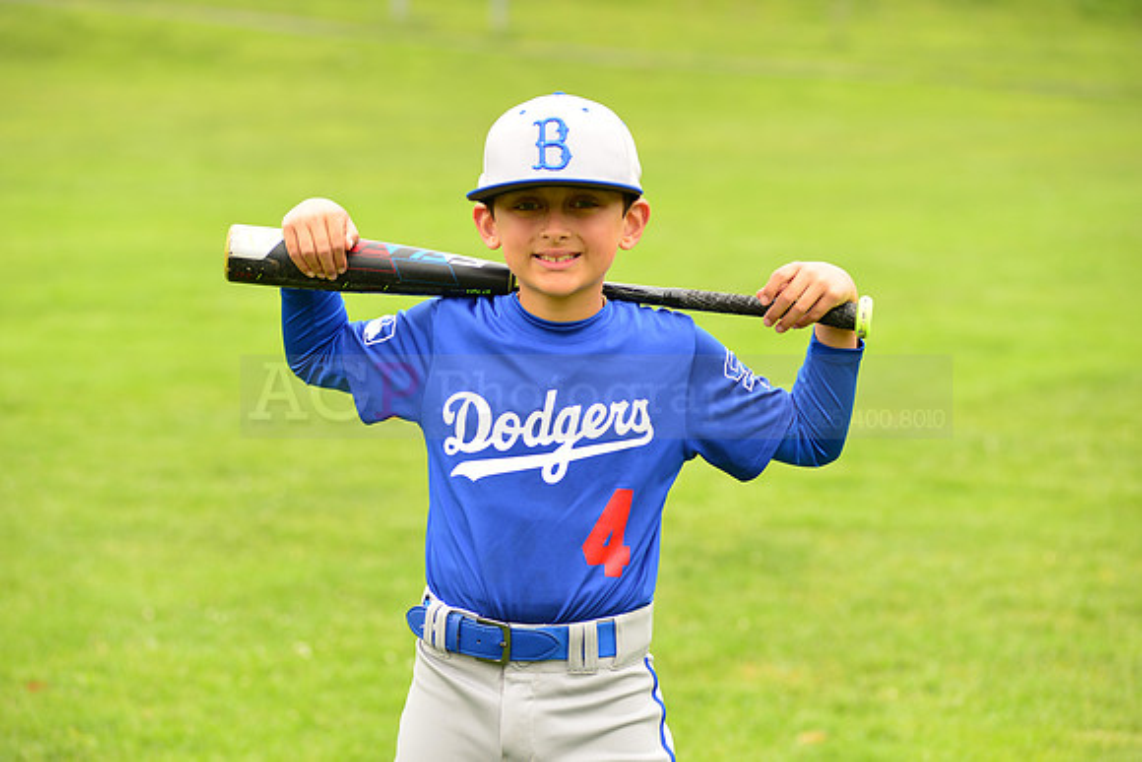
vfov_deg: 11.0
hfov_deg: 16.4
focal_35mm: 125
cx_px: 571
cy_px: 381
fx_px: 3966
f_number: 5
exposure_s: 1/250
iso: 160
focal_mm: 125
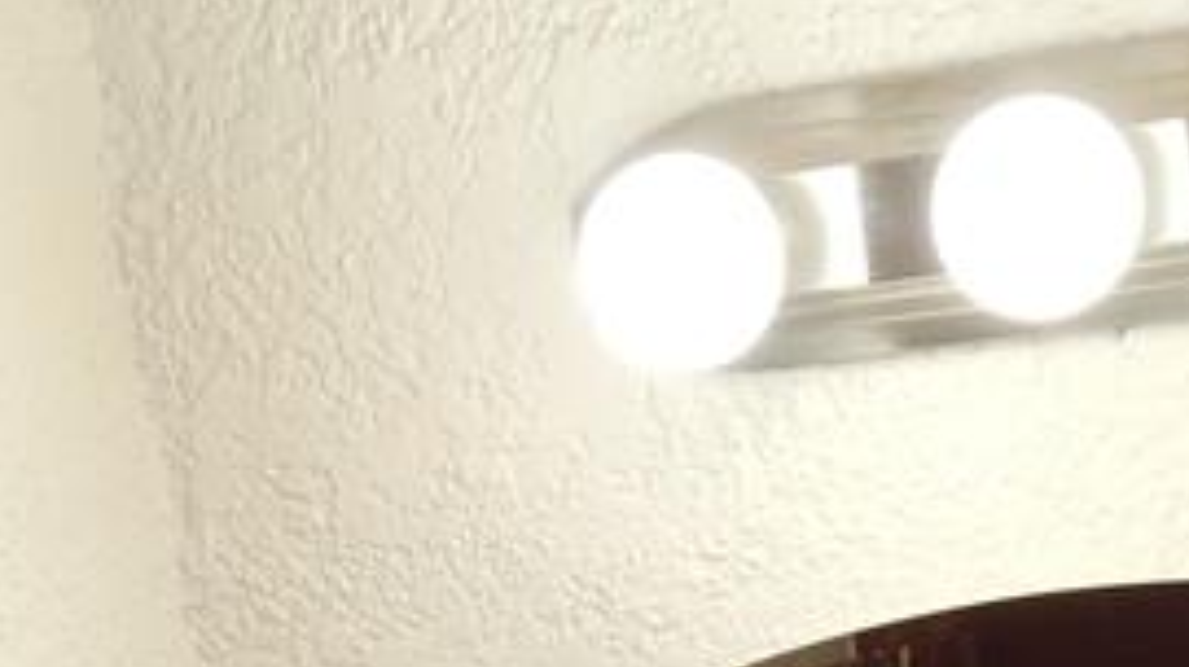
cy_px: 1382
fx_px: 3245
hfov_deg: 20.7
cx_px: 799
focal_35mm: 103
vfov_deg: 10.6
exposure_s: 1/40
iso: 125
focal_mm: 4.5
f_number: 3.1
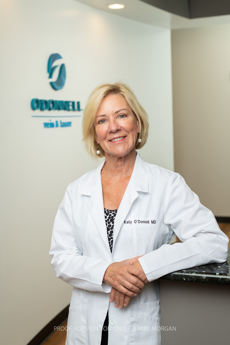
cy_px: 172
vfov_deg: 39.6
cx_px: 115
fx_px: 479
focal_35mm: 50
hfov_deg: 27.0
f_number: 4
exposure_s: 1/200
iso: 250
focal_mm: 50
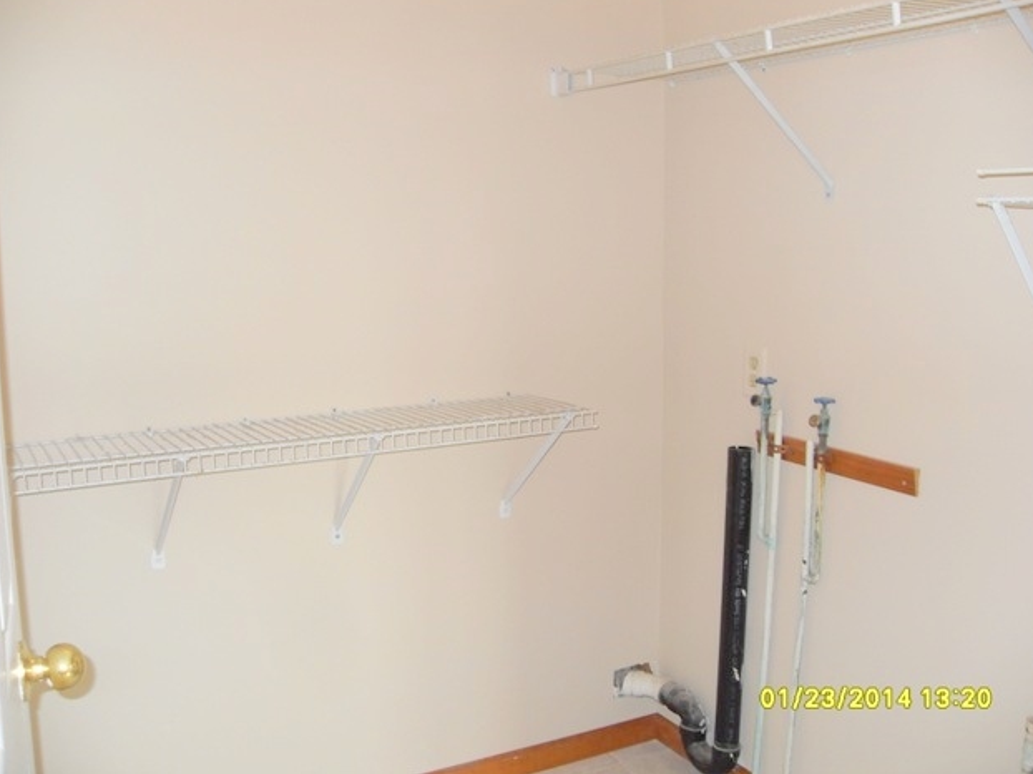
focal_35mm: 35
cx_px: 526
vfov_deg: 40.7
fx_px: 1044
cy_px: 377
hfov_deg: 52.6
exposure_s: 1/45
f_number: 2.8
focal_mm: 6.3
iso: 100
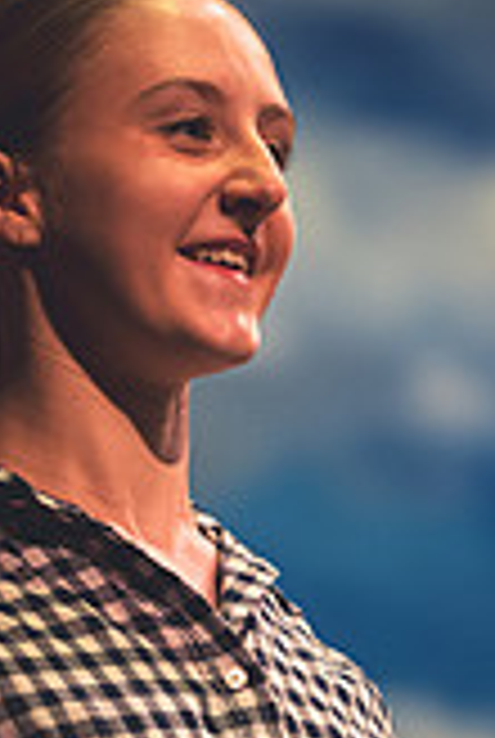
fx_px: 5340
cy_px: 742
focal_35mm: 260
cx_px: 166
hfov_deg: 5.3
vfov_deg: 7.9
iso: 2500
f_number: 2.8
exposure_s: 1/250
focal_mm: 95
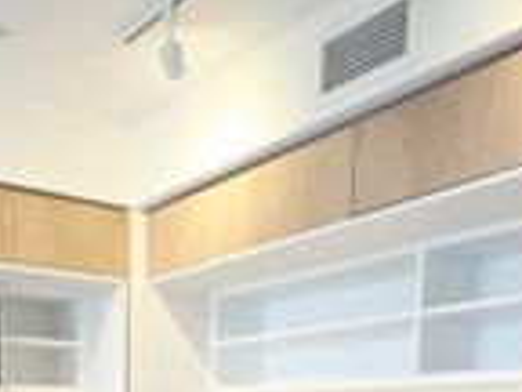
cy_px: 528
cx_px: 149
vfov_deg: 26.5
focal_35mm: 45
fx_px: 679
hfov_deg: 41.2
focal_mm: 2.2
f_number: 1.9
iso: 160
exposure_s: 1/120
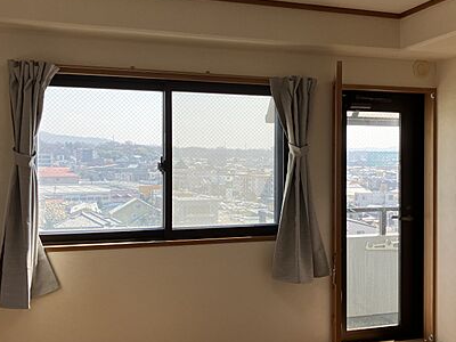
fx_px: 553
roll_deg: -1.0
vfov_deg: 34.3
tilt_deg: +0.4
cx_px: 278
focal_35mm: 42
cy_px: 168
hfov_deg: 44.5
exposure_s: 1/344
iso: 32
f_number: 1.8
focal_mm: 3.99
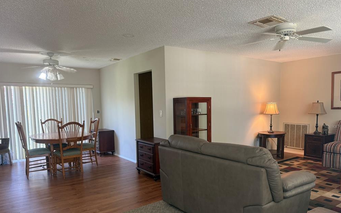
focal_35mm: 26
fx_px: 242
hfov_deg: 70.4
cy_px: 126
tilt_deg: -5.0
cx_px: 172
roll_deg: +0.5
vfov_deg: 47.4
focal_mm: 6.76
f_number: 1.78
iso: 200
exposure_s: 1/76
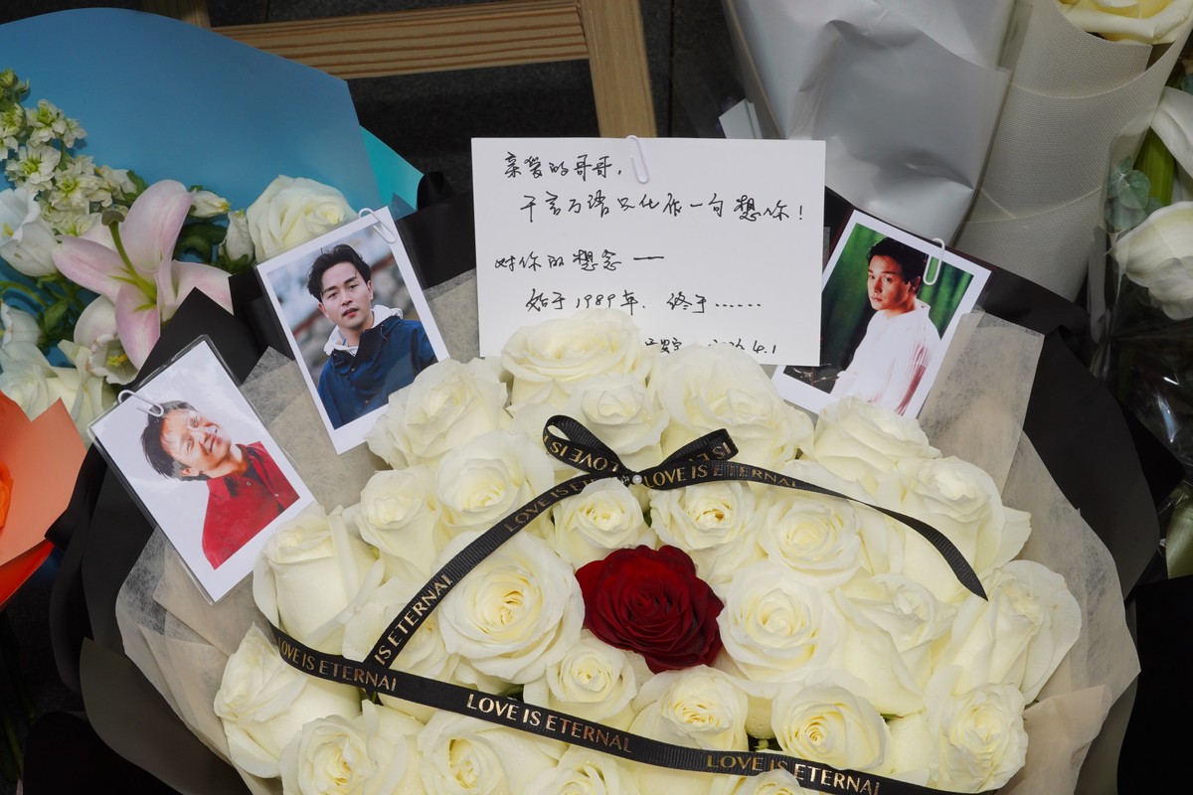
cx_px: 596
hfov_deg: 34.5
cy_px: 398
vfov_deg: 23.4
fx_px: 1922
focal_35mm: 58
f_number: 20
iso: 1250
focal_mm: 58
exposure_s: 1/250
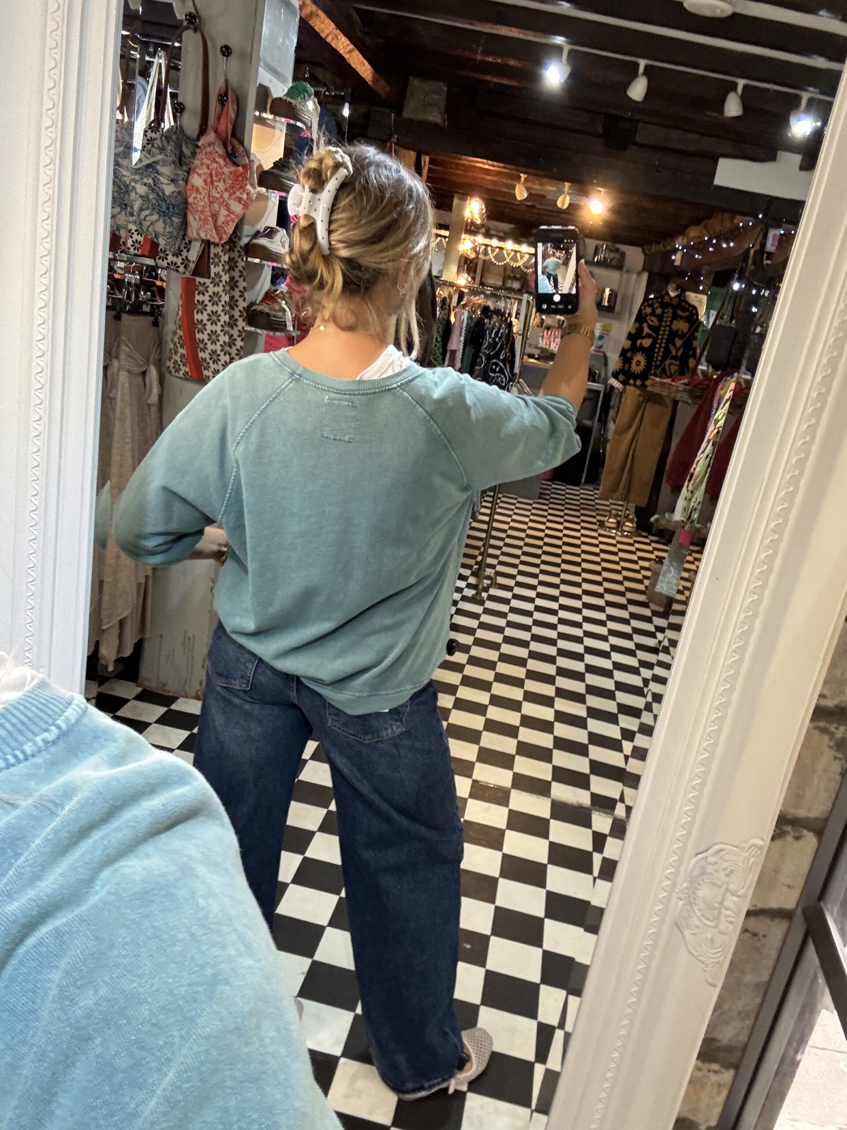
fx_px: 979
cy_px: 565
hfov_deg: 46.8
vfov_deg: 60.0
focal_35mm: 30
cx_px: 424
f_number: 1.9
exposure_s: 1/50
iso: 125
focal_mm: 2.69
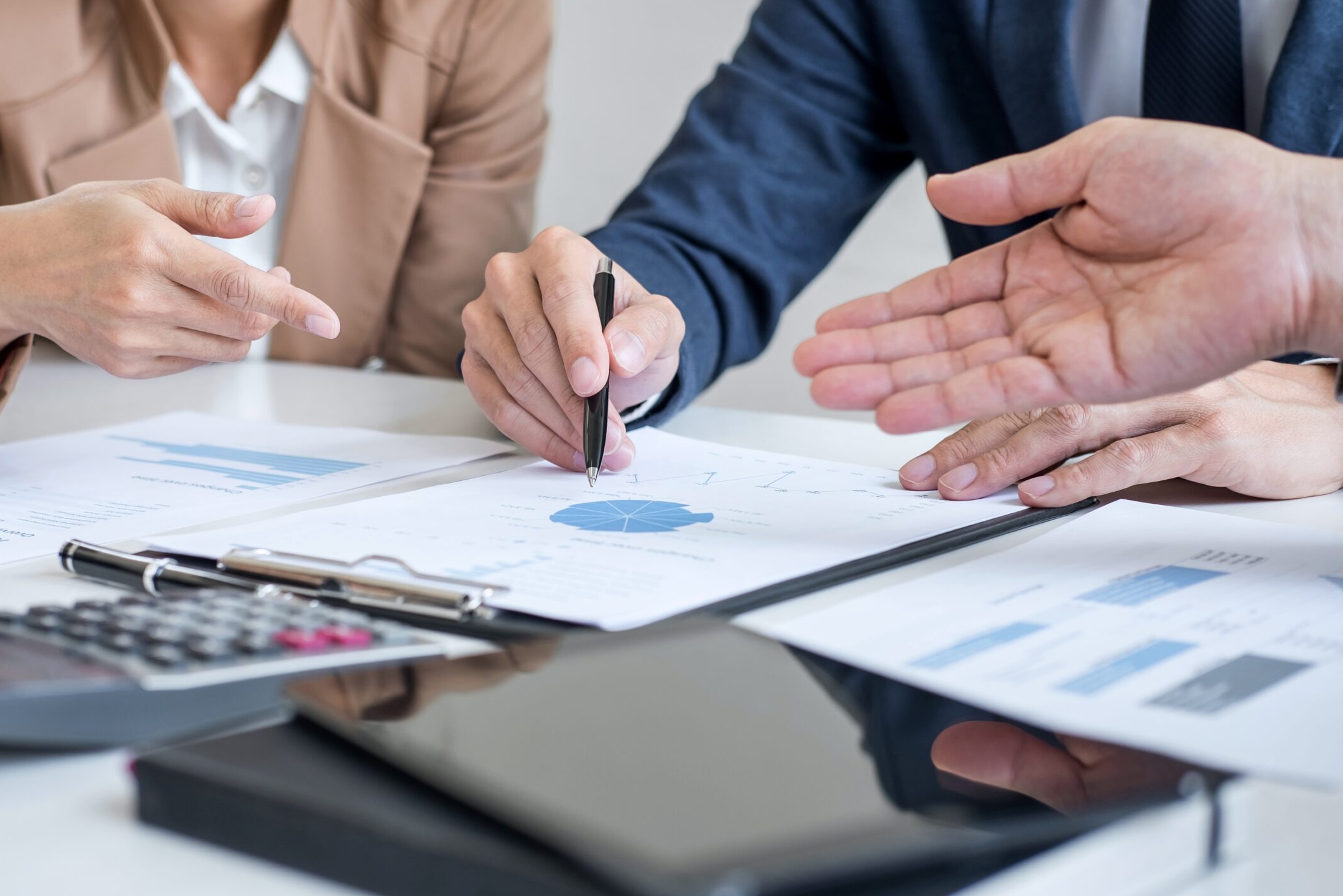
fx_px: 2388
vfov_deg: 21.2
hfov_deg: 31.4
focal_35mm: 64
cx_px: 581
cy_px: 494
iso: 200
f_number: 2.8
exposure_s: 1/160
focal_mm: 35
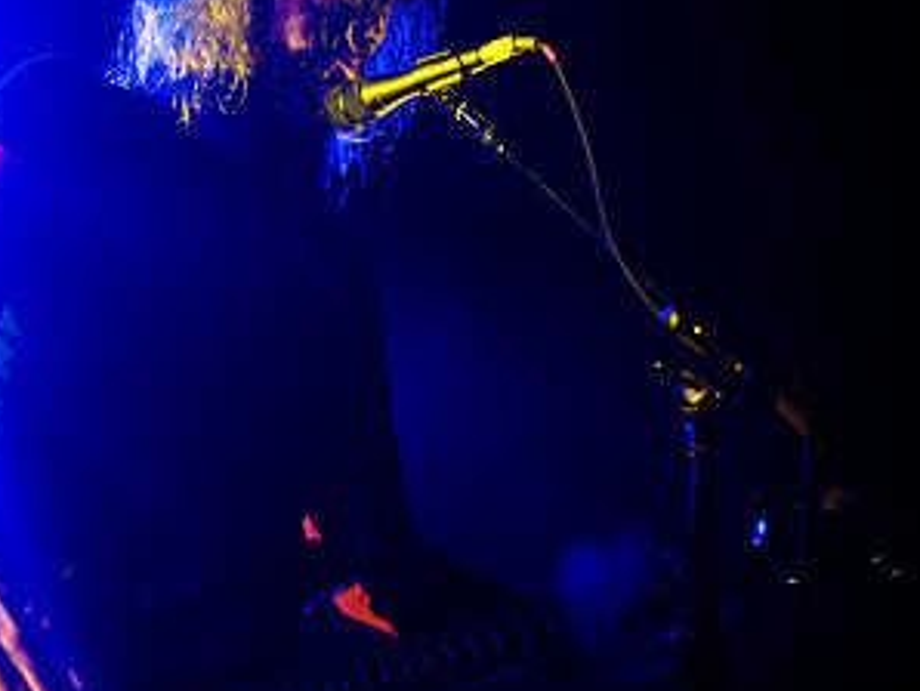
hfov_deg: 23.0
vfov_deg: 17.6
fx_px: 2234
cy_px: 338
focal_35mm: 84
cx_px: 207
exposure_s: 1/320
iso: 1000
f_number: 2.8
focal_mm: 30
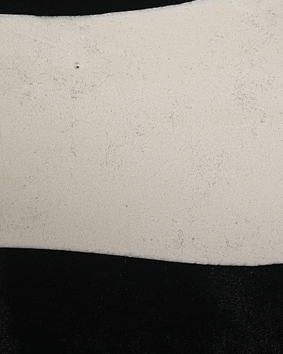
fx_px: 1424
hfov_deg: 11.3
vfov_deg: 14.1
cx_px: 140
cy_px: 127
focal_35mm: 136
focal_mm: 50
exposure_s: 1/50
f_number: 7.1
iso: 160
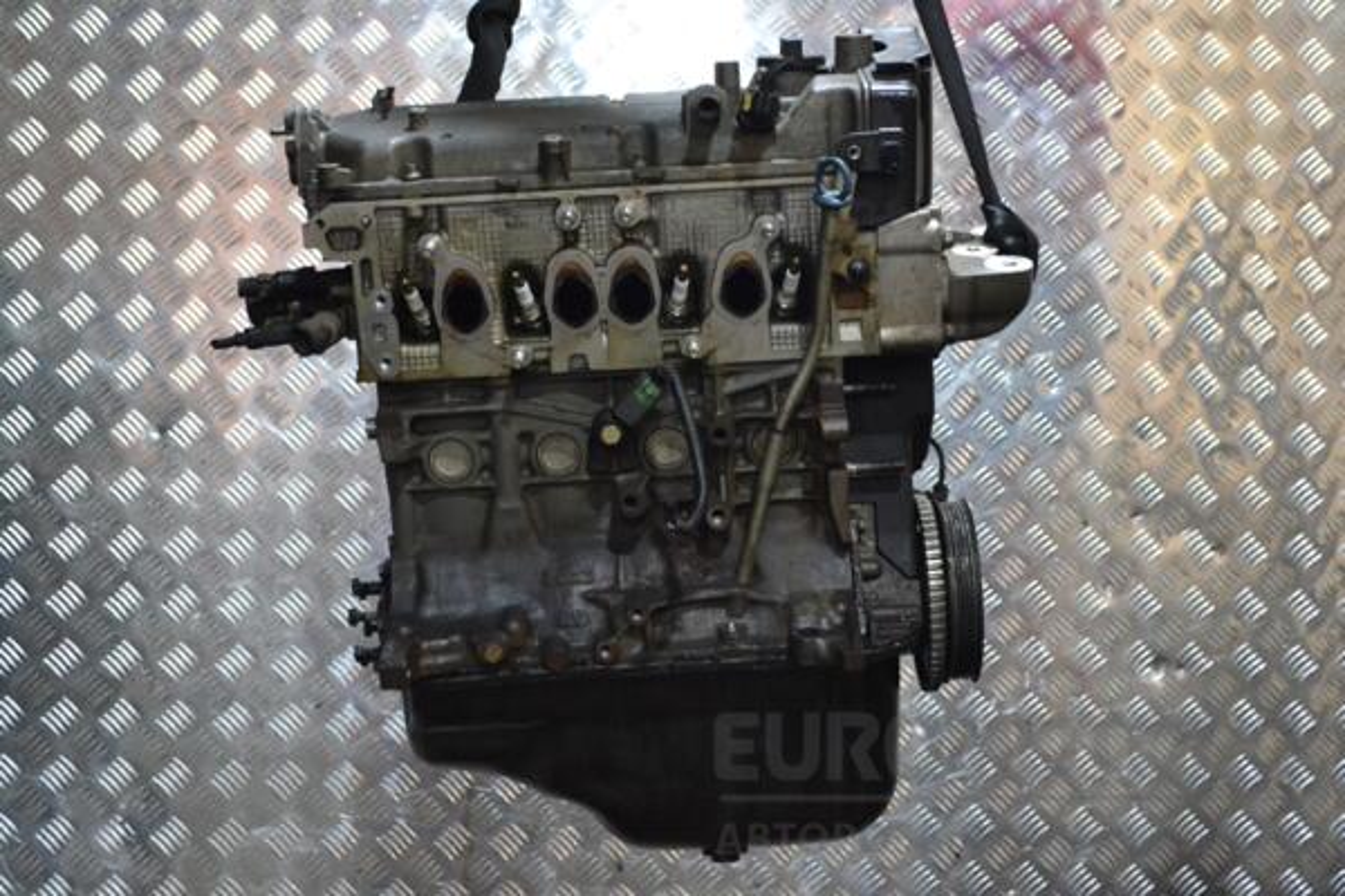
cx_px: 672
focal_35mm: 51
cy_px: 448
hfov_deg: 38.9
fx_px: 1905
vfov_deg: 26.5
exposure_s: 1/30
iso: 2200
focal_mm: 34
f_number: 5
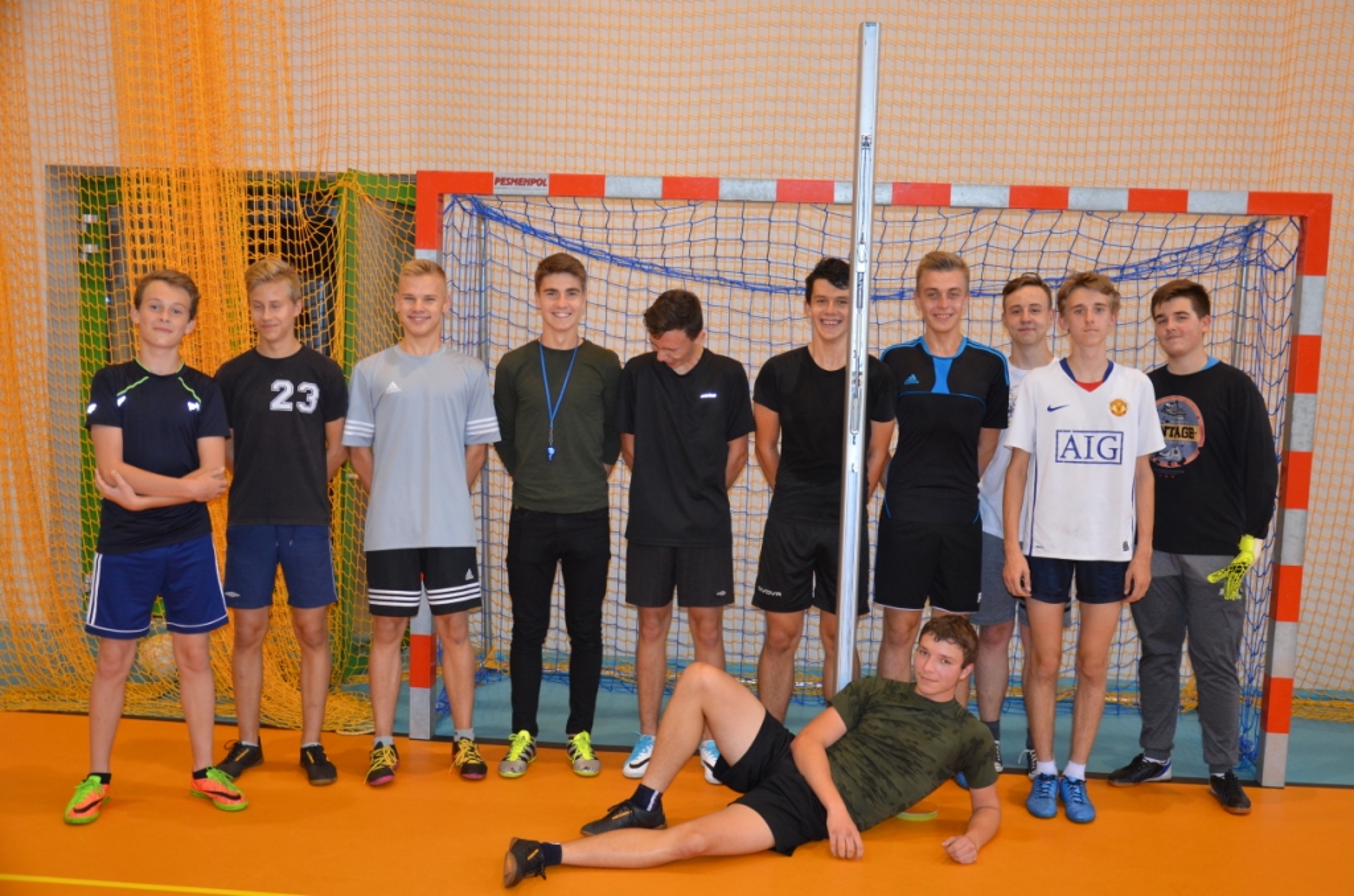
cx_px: 677
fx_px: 1407
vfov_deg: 35.3
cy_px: 448
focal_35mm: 38
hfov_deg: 51.4
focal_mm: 25
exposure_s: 1/60
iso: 900
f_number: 4
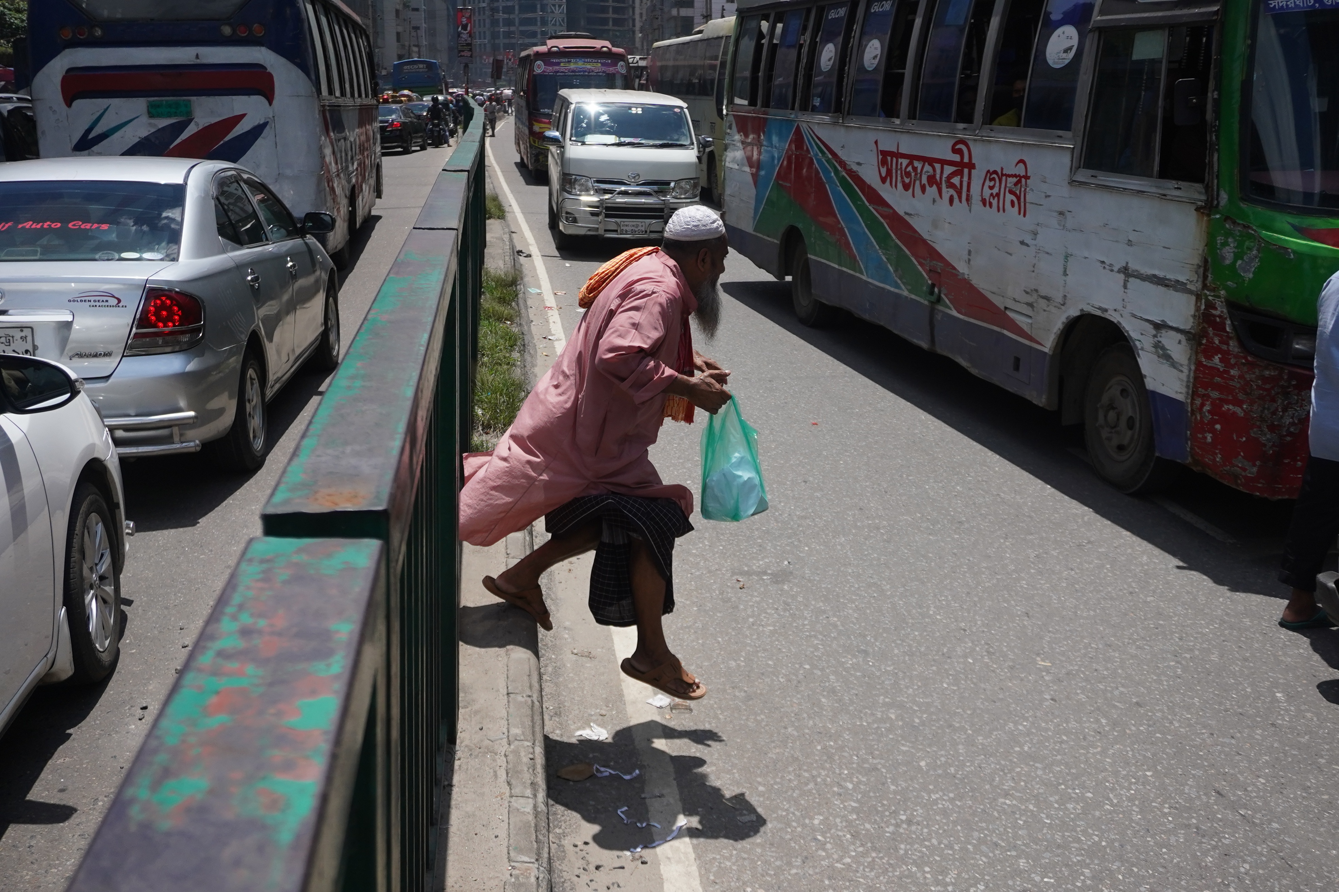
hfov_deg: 53.1
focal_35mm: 36
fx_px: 1339
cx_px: 670
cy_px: 446
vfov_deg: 36.9
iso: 800
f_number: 4.5
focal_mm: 24
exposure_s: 1/8000
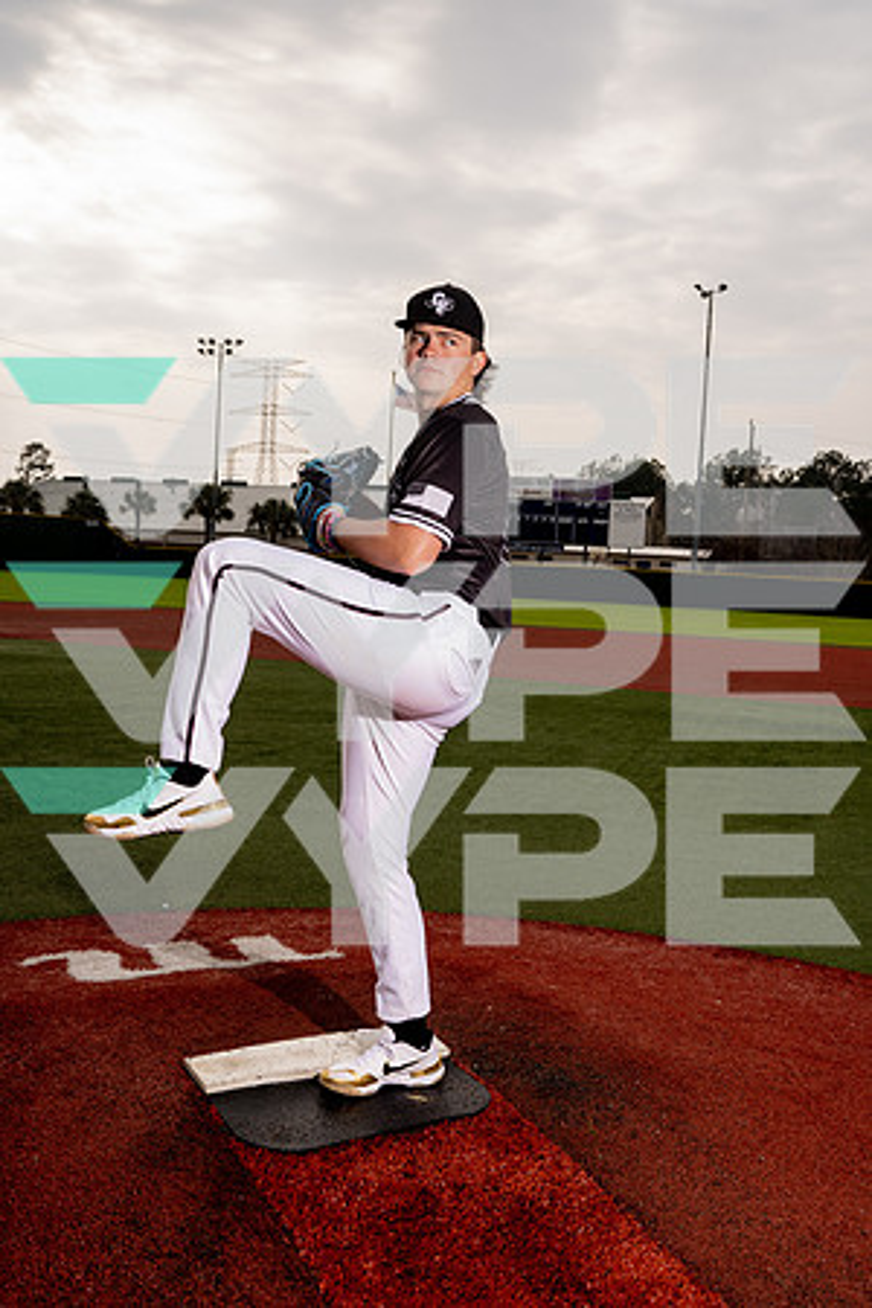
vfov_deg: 54.4
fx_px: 1272
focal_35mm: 35
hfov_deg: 37.9
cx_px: 436
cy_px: 654
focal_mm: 35
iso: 125
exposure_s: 1/250
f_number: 7.1
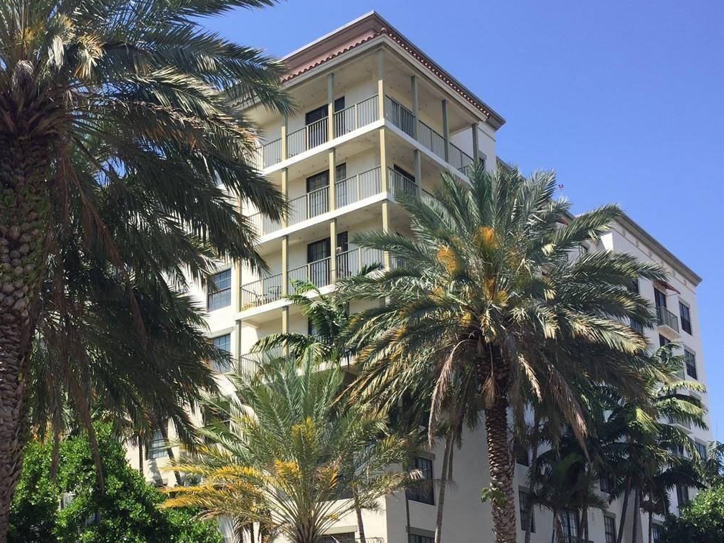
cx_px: 215
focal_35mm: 46
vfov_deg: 31.1
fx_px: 962
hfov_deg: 40.5
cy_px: 391
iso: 32
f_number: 2.2
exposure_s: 1/1068
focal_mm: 4.15
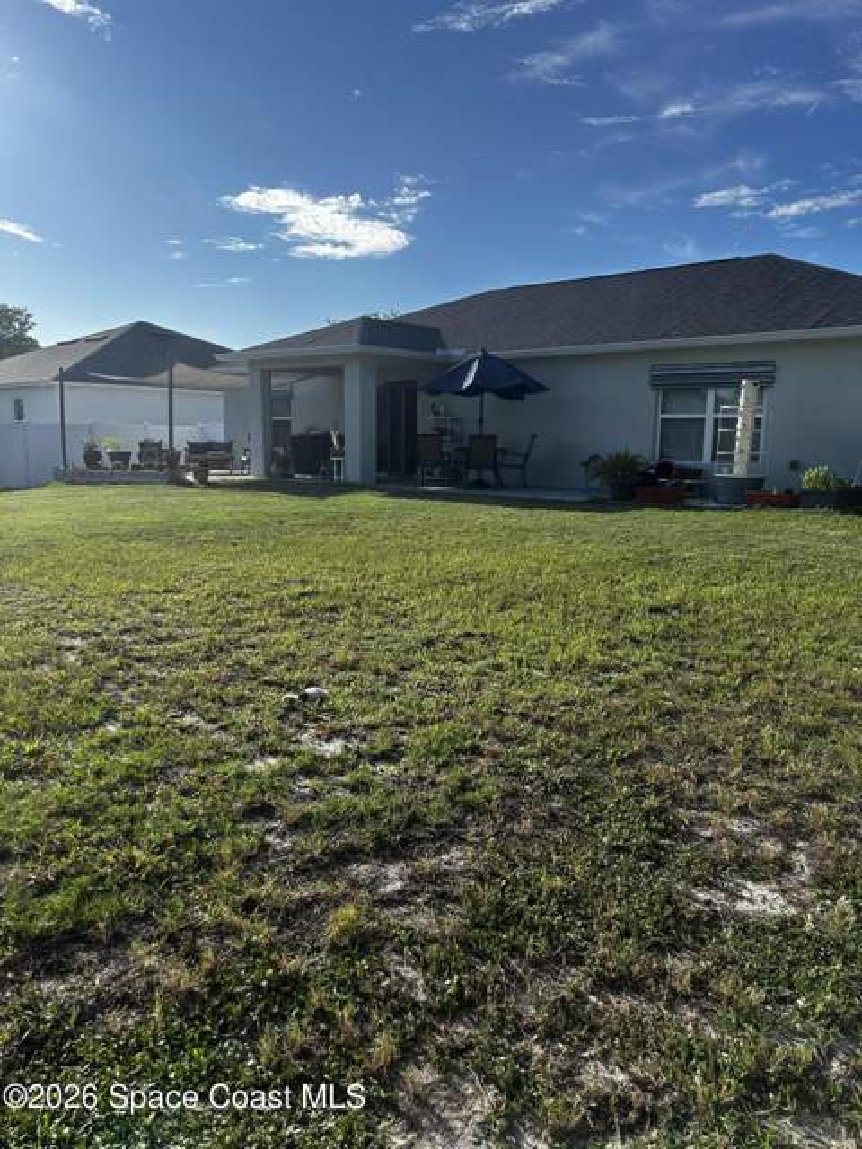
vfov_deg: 67.3
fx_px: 863
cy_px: 574
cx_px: 431
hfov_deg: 53.1
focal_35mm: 26
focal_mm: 5.7
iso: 50
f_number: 1.5
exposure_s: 1/3831
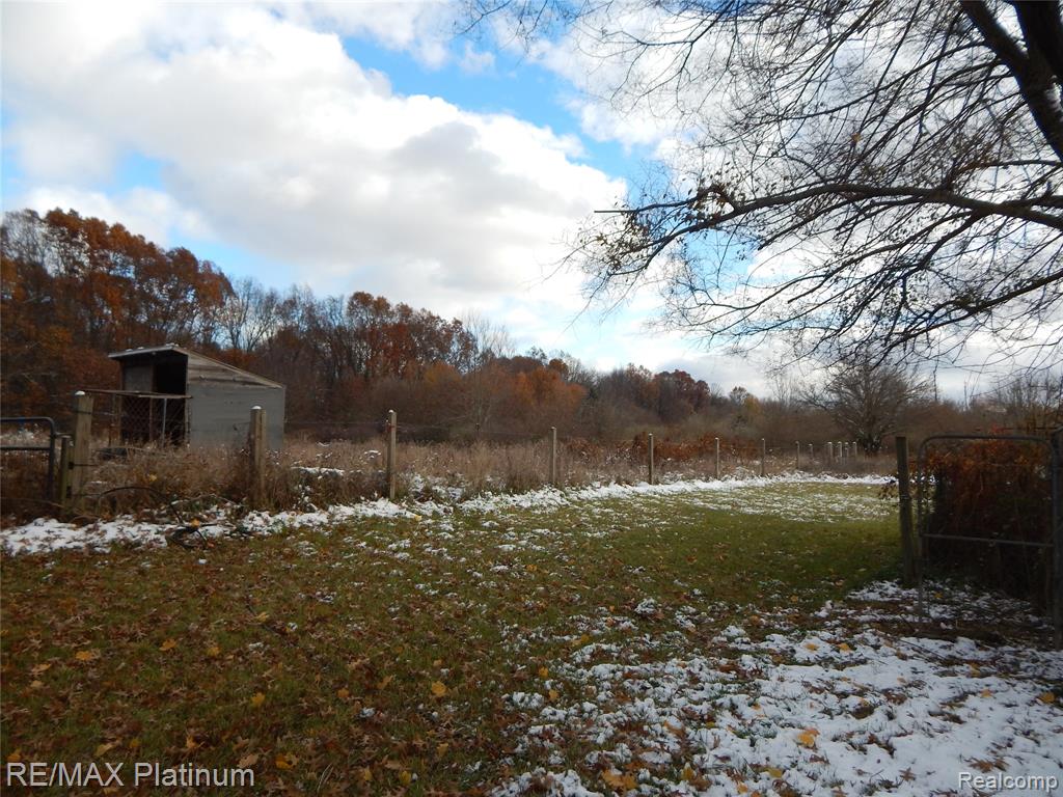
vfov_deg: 61.1
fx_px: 676
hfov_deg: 76.4
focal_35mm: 22
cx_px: 532
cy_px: 398
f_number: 3
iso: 125
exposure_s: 1/640
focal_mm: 4
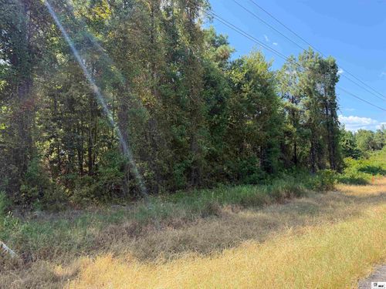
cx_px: 193
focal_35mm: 24
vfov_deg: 56.8
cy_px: 144
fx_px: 268
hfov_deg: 71.6
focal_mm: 6.76
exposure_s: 1/1122
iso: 100
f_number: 1.78
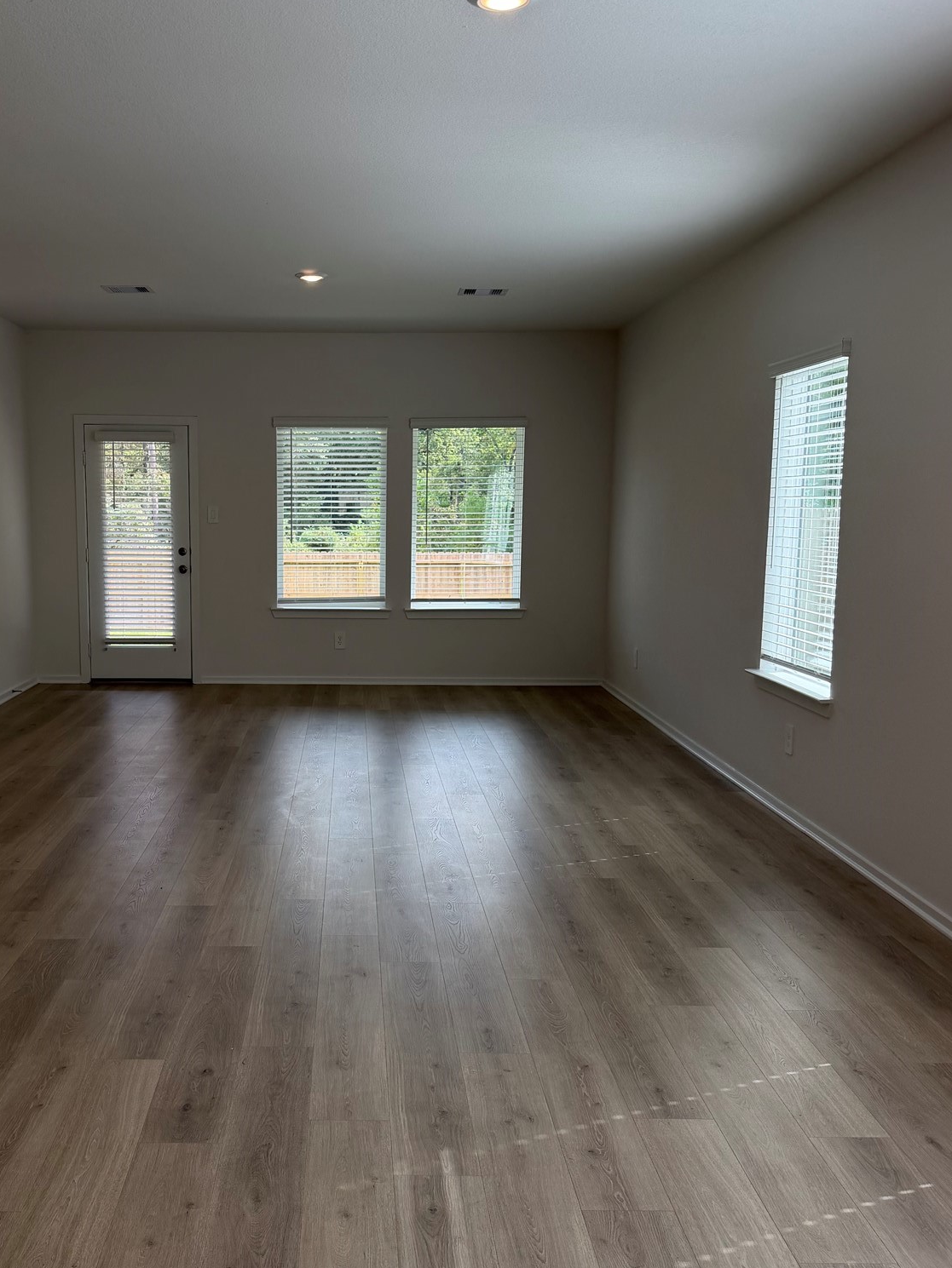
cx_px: 349
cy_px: 674
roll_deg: -0.5
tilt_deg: -6.9
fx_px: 1210
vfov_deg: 55.3
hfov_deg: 42.6
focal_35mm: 33
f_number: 1.78
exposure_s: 1/470
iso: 100
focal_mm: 6.76
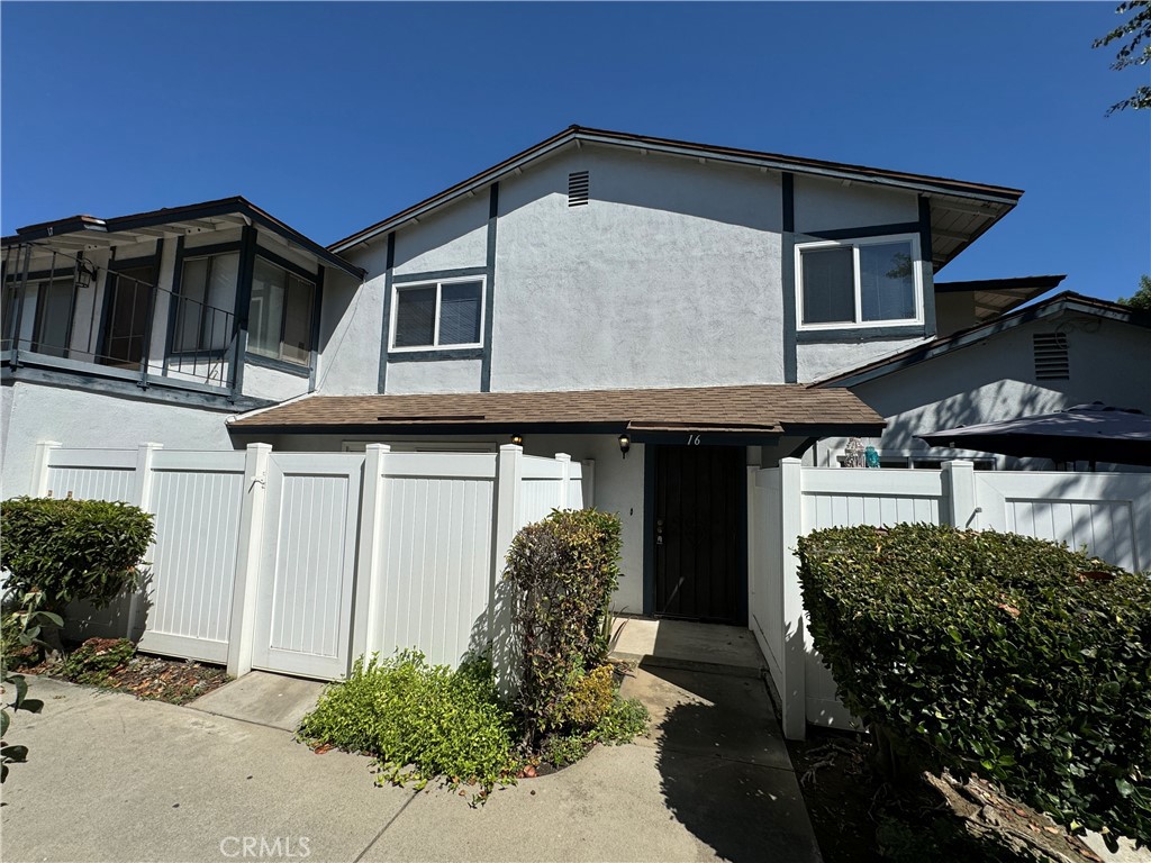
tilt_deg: +4.5
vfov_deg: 85.7
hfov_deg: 102.1
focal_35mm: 14
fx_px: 466
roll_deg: -1.8
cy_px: 432
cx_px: 576
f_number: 2.2
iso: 50
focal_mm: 2.22
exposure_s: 1/3906
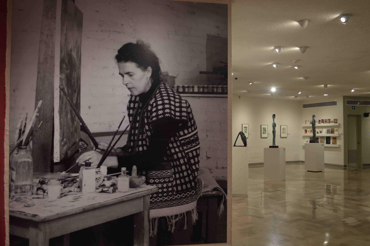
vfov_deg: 39.9
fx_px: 339
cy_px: 123
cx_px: 185
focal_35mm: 33
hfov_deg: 57.3
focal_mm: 22
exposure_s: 1/80
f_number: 4.5
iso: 400
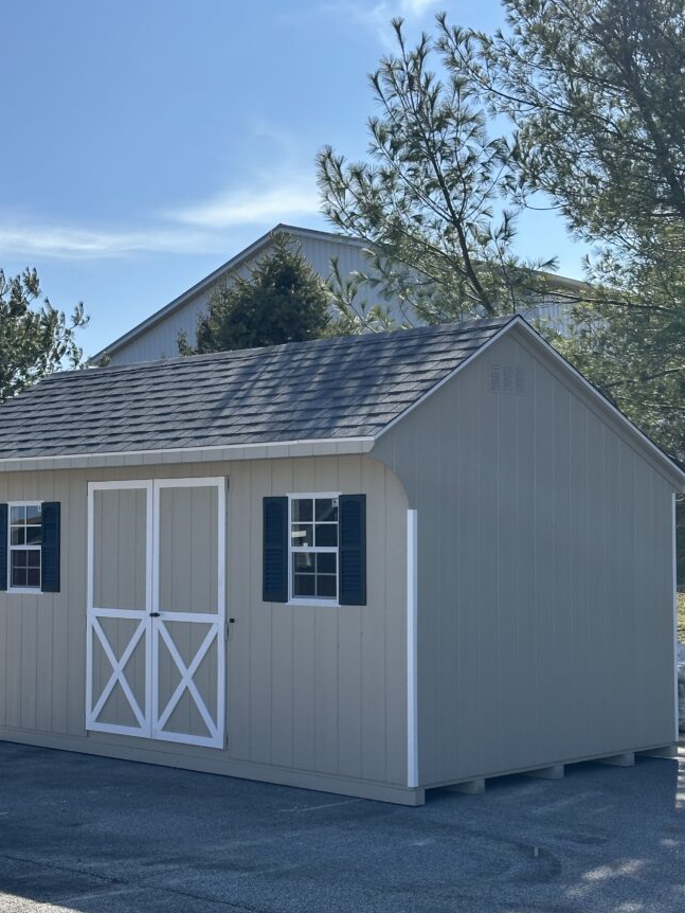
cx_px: 324
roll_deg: +1.7
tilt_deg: +3.2
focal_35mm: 57
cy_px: 498
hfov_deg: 25.7
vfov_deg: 33.8
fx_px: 1503
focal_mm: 6.86
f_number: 1.78
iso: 64
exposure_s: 1/4367
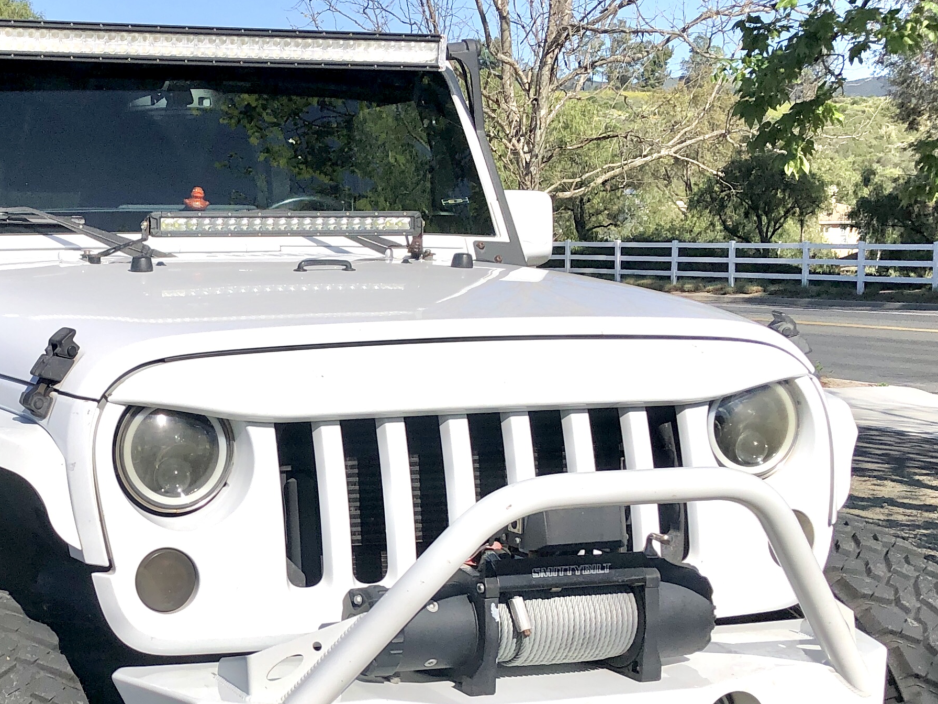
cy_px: 500
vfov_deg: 23.1
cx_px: 173
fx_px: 1707
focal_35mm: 63
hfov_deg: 29.9
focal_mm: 4
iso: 25
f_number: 1.8
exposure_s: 1/3436
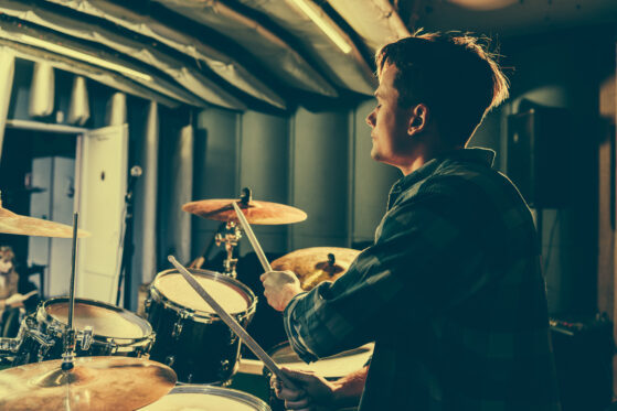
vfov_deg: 41.1
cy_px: 206
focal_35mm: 32
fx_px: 549
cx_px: 308
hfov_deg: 58.7
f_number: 3.5
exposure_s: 1/200
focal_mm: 32
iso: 125
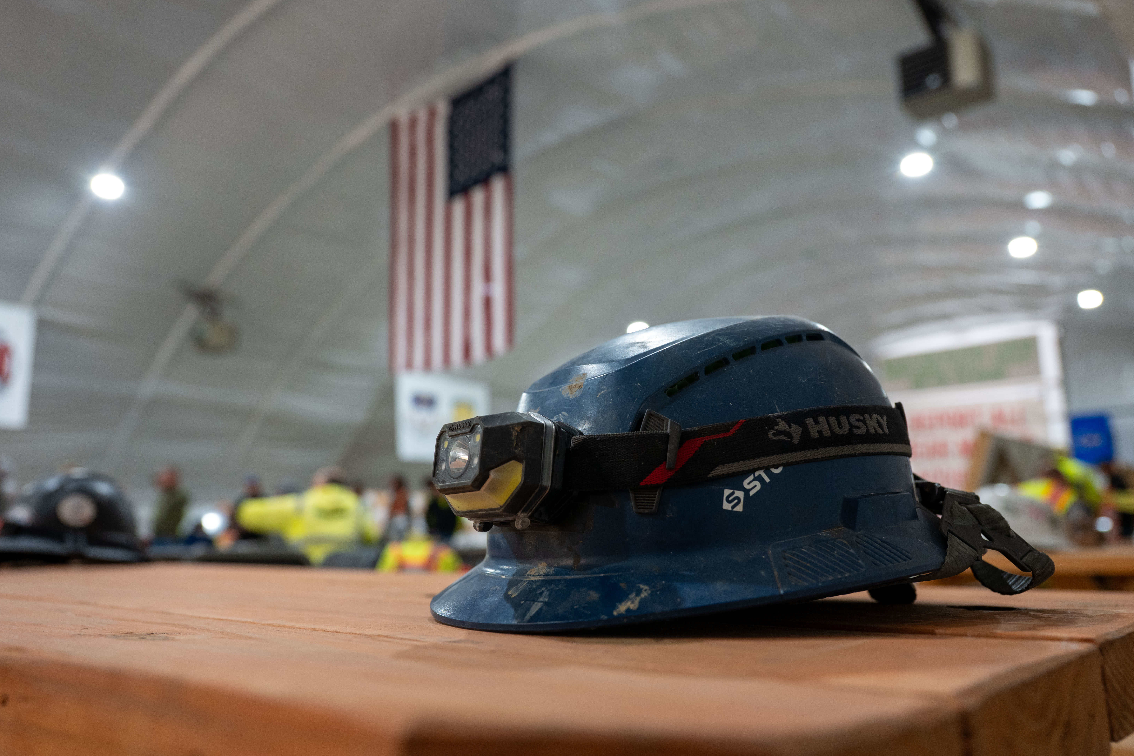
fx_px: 913
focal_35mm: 29
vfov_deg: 45.0
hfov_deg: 63.7
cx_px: 557
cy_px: 378
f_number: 4
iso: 1000
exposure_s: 1/160
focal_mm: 28
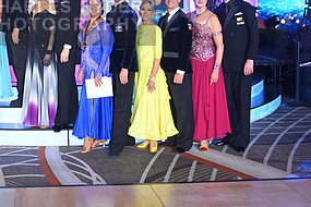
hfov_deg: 31.5
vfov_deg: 21.7
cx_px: 37
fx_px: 527
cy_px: 17
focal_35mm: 61
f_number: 4
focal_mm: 30
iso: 1600
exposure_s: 1/500
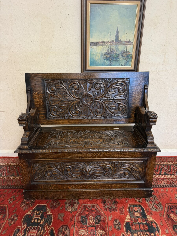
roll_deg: +0.2
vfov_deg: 71.6
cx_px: 88
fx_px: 164
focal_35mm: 24
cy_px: 118
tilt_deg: -20.5
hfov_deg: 56.8
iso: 200
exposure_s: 1/50
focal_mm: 6.76
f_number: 1.78
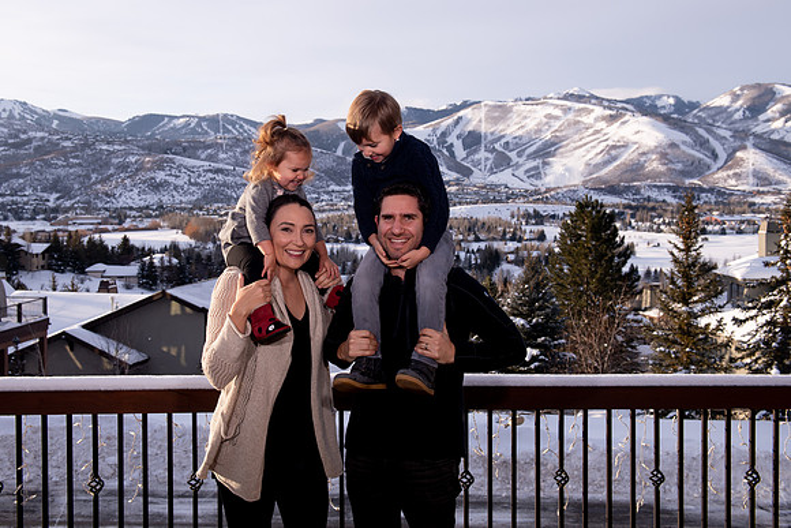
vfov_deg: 32.2
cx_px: 360
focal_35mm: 41
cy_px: 228
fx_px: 912
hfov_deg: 46.9
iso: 100
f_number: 8
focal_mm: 36
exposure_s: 1/250
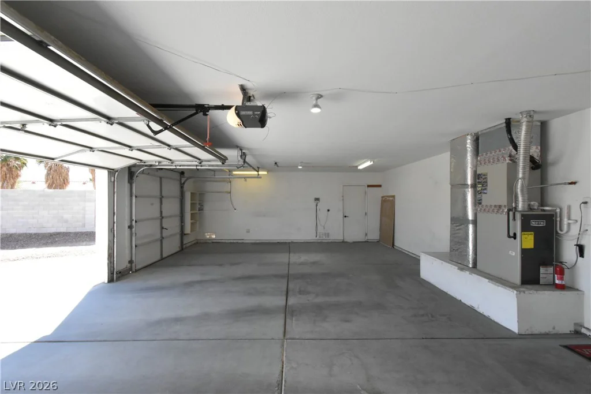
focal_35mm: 15
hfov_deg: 100.4
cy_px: 197
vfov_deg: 77.3
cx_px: 296
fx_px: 246
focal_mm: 10
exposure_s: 1/250
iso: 4000
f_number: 18
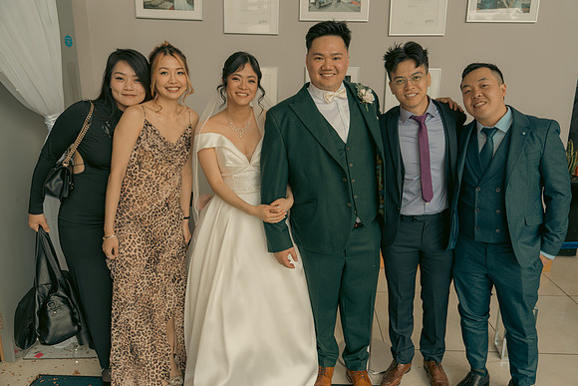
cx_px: 289
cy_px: 193
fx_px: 450
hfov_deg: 65.5
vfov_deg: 46.4
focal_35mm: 28
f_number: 3.5
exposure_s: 1/160
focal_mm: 28
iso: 200
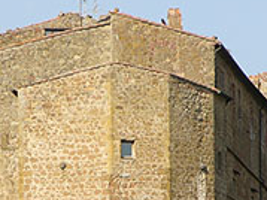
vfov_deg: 1.8
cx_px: 99
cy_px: 193
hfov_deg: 2.4
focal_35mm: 836
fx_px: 6444
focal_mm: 71.2
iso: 50
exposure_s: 1/250
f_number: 5.3
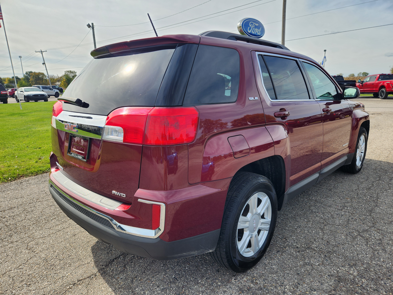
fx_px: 261
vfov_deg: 58.9
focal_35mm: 23
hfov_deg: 73.9
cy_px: 148
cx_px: 196
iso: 20
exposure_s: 1/1321
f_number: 1.8
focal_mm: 5.4
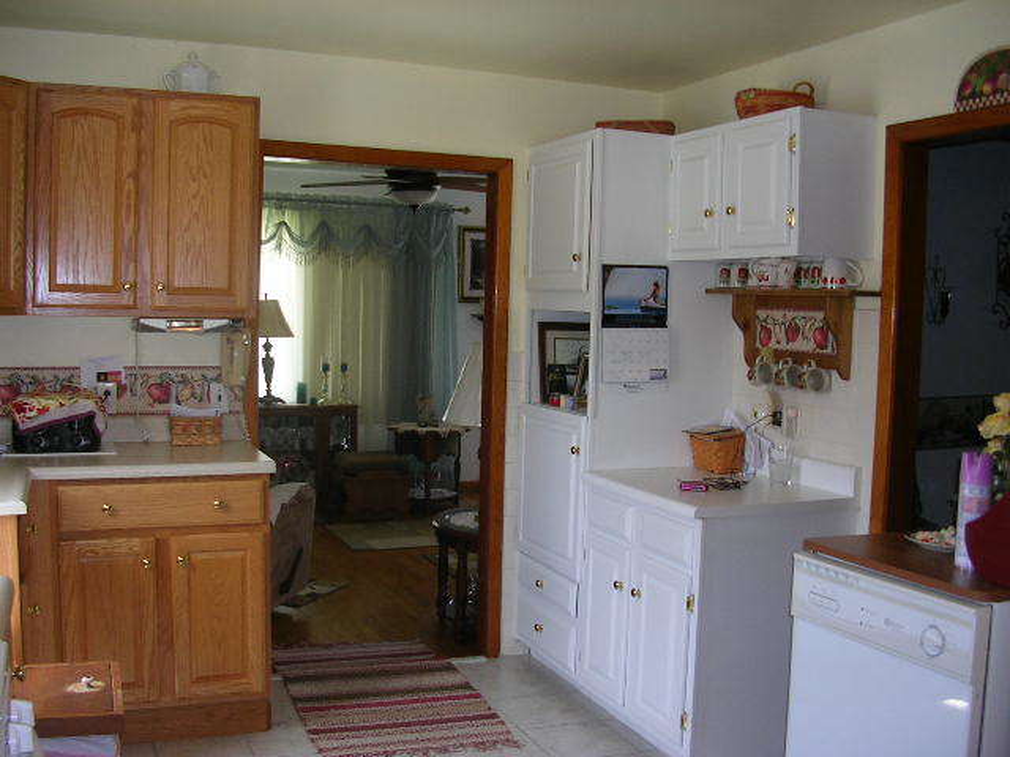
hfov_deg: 49.0
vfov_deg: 37.7
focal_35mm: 38
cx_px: 505
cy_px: 378
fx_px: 1109
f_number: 2.8
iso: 50
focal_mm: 5.8
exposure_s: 1/30
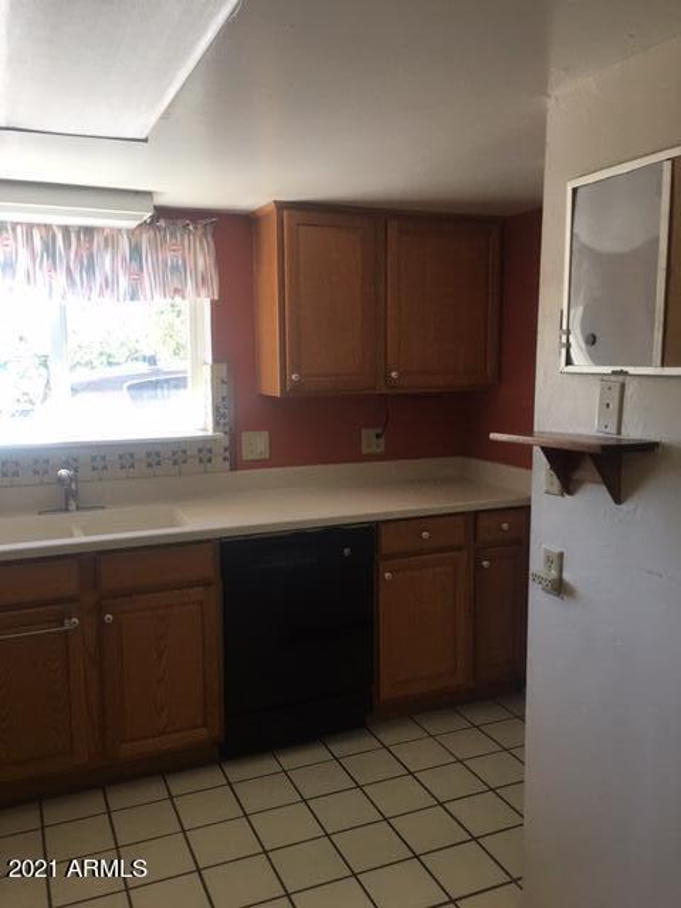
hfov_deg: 48.2
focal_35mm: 29
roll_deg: +0.3
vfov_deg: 61.7
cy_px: 454
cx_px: 340
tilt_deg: -6.4
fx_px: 761
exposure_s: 1/30
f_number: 2.2
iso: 25
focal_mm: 4.15
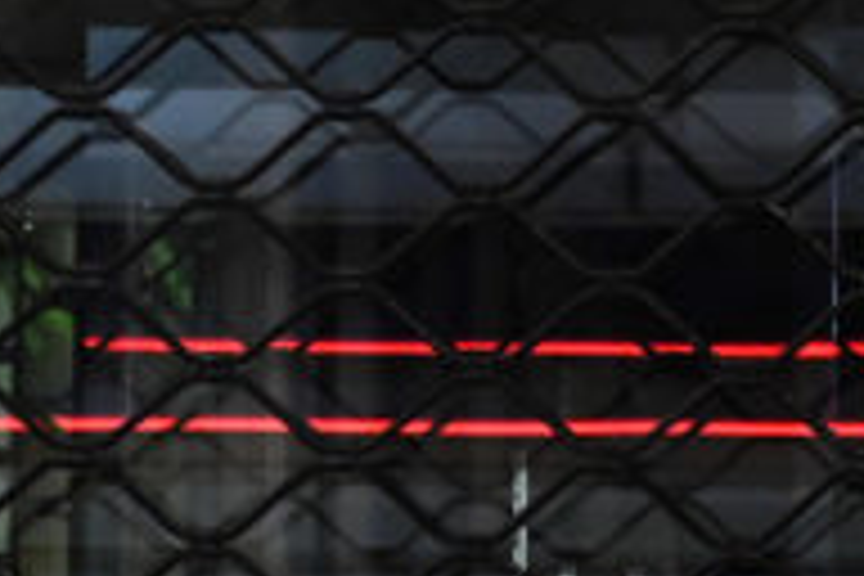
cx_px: 1204
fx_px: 4944
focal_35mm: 206
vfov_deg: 6.6
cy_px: 745
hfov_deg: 9.8
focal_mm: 39
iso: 5000
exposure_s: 1/60
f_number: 4
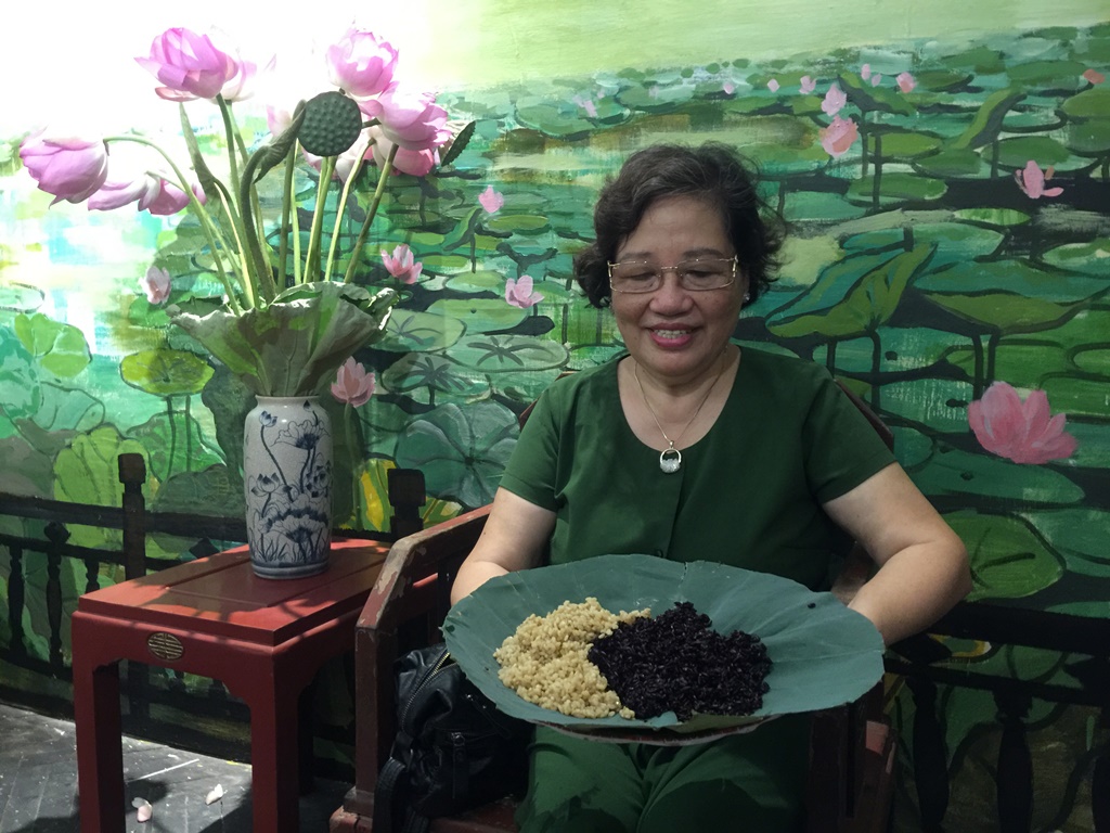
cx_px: 555
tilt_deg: -6.1
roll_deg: -2.1
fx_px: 930
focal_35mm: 29
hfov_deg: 61.7
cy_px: 416
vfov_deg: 48.2
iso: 125
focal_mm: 4.15
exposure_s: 1/8
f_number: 2.2
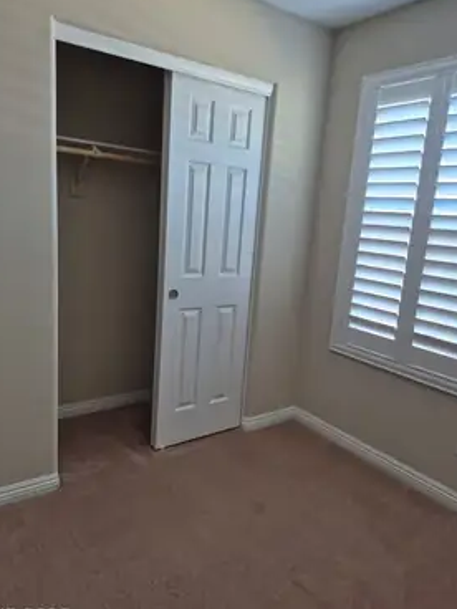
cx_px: 225
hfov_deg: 54.9
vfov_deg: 69.4
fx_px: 440
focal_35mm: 25
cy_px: 300
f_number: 1.8
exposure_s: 1/180
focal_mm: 5.4
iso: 200
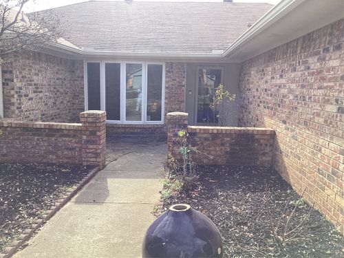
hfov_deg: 58.4
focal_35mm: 31
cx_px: 172
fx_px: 308
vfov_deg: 45.4
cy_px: 129
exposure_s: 1/570
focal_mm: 3.3
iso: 25
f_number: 2.4
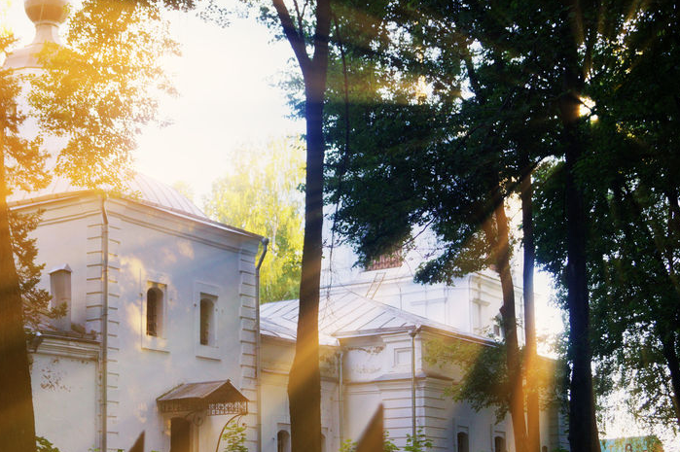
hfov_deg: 29.8
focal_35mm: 68
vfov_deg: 20.1
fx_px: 1277
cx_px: 338
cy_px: 256
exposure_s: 1/60
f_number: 5
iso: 200
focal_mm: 35
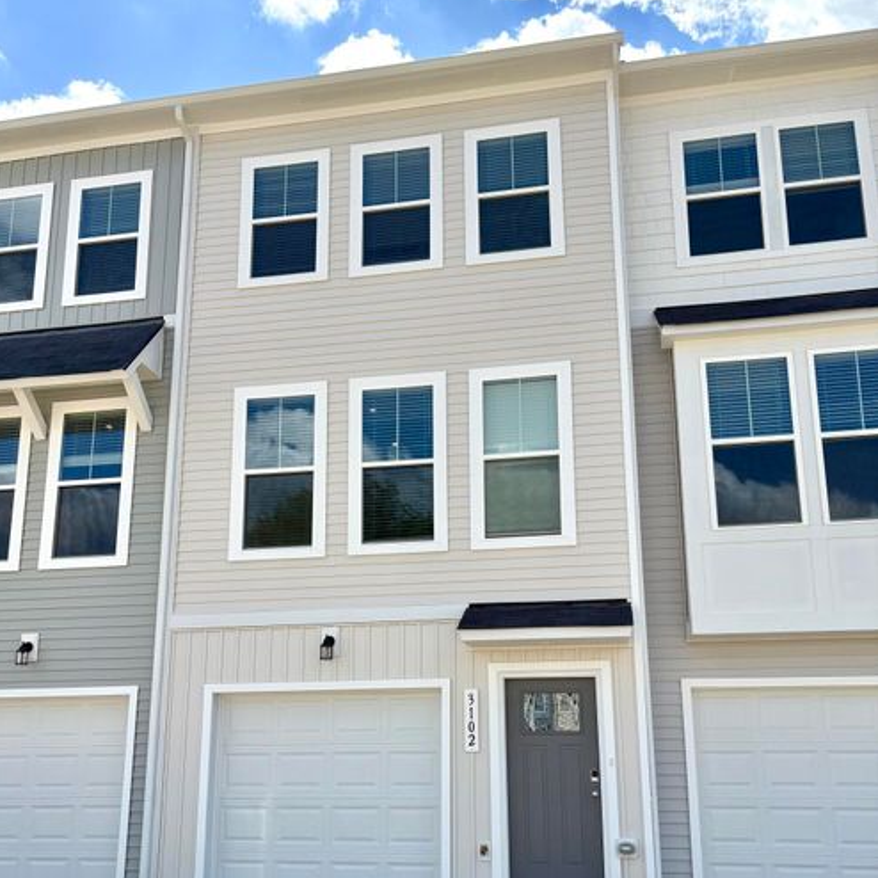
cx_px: 437
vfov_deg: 51.8
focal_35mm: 31
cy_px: 564
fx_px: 890
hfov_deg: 52.5
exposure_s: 1/5814
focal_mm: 5.96
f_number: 1.6
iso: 64
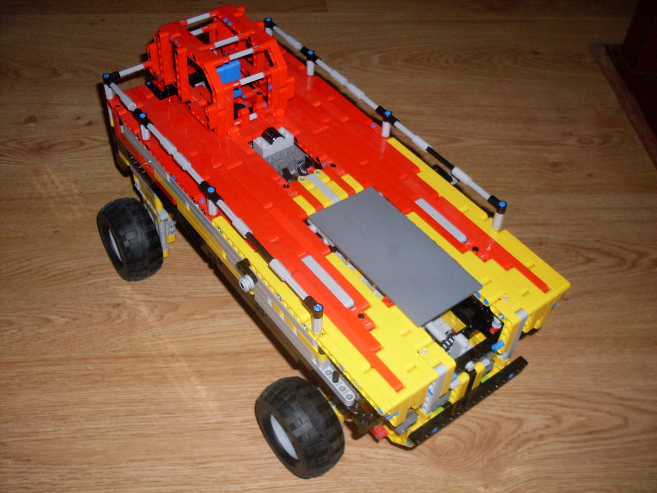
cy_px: 246
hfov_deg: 49.0
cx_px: 328
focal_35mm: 38
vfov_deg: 37.7
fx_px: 721
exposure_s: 1/45
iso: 100
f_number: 2.8
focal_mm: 6.3
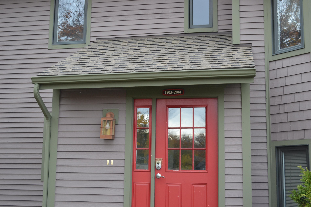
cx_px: 156
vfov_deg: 26.5
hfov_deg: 38.9
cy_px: 104
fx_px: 441
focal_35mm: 51
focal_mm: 34
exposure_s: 1/125
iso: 250
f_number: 5.6
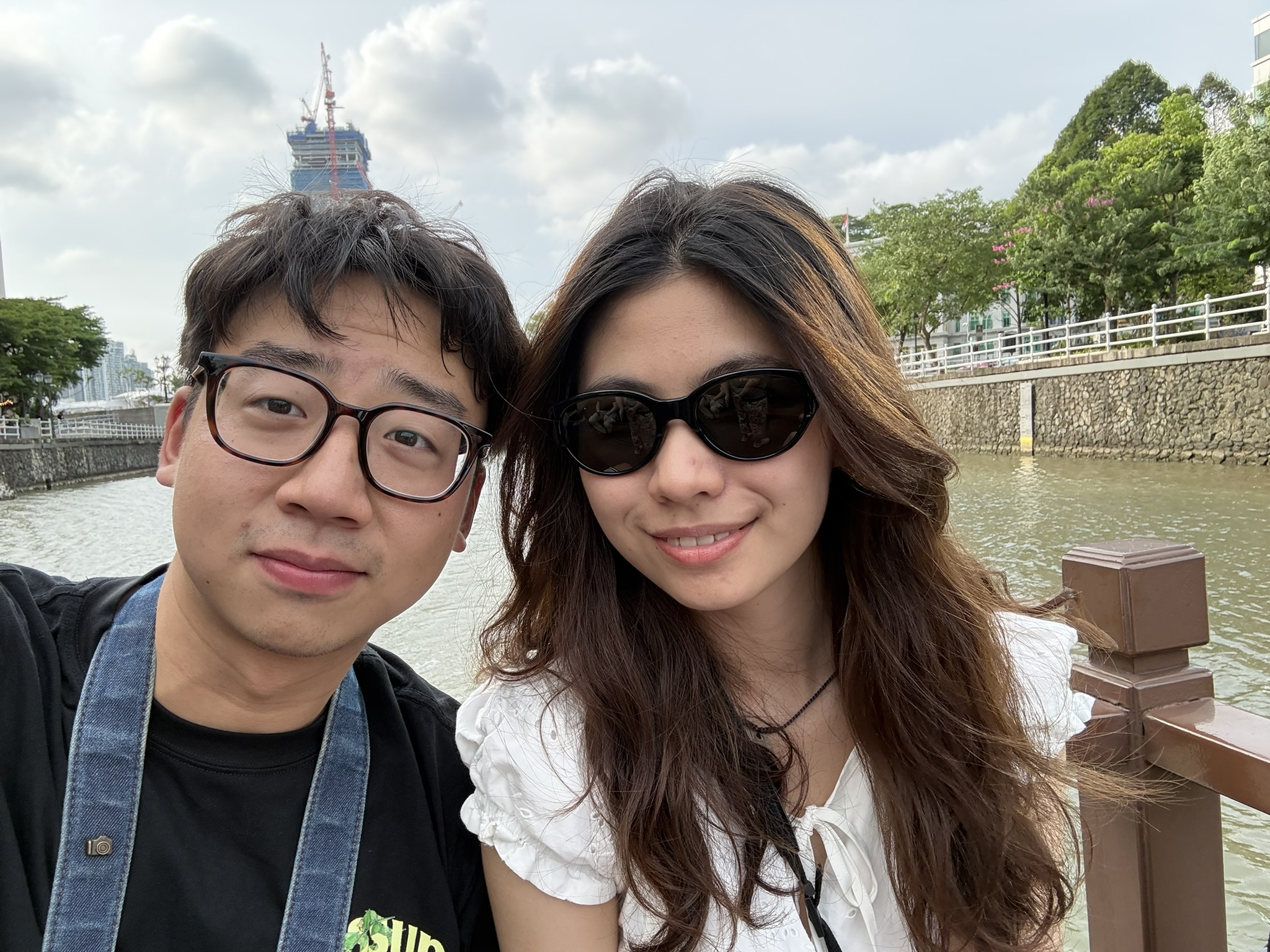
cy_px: 476
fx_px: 844
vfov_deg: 58.9
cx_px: 635
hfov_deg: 73.9
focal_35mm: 23
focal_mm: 2.69
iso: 40
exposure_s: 1/300
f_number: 1.9
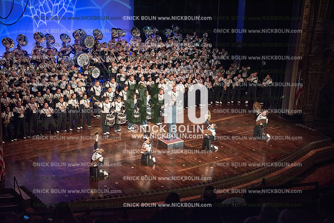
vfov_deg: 21.9
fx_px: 575
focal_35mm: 62
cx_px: 167
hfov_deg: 32.4
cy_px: 112
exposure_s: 1/640
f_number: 2.8
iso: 2000
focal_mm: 62
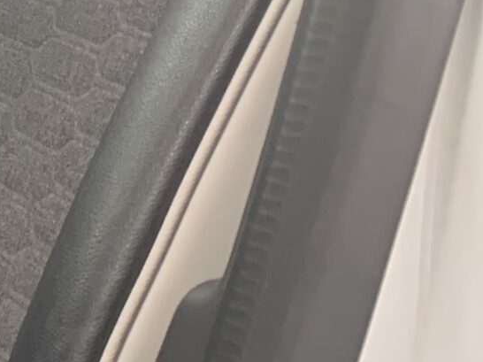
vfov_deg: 12.0
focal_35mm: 122
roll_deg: +0.2
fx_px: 1702
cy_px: -33
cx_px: -591
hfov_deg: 13.1
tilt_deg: -8.7
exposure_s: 1/60
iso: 160
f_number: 1.8
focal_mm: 4.25
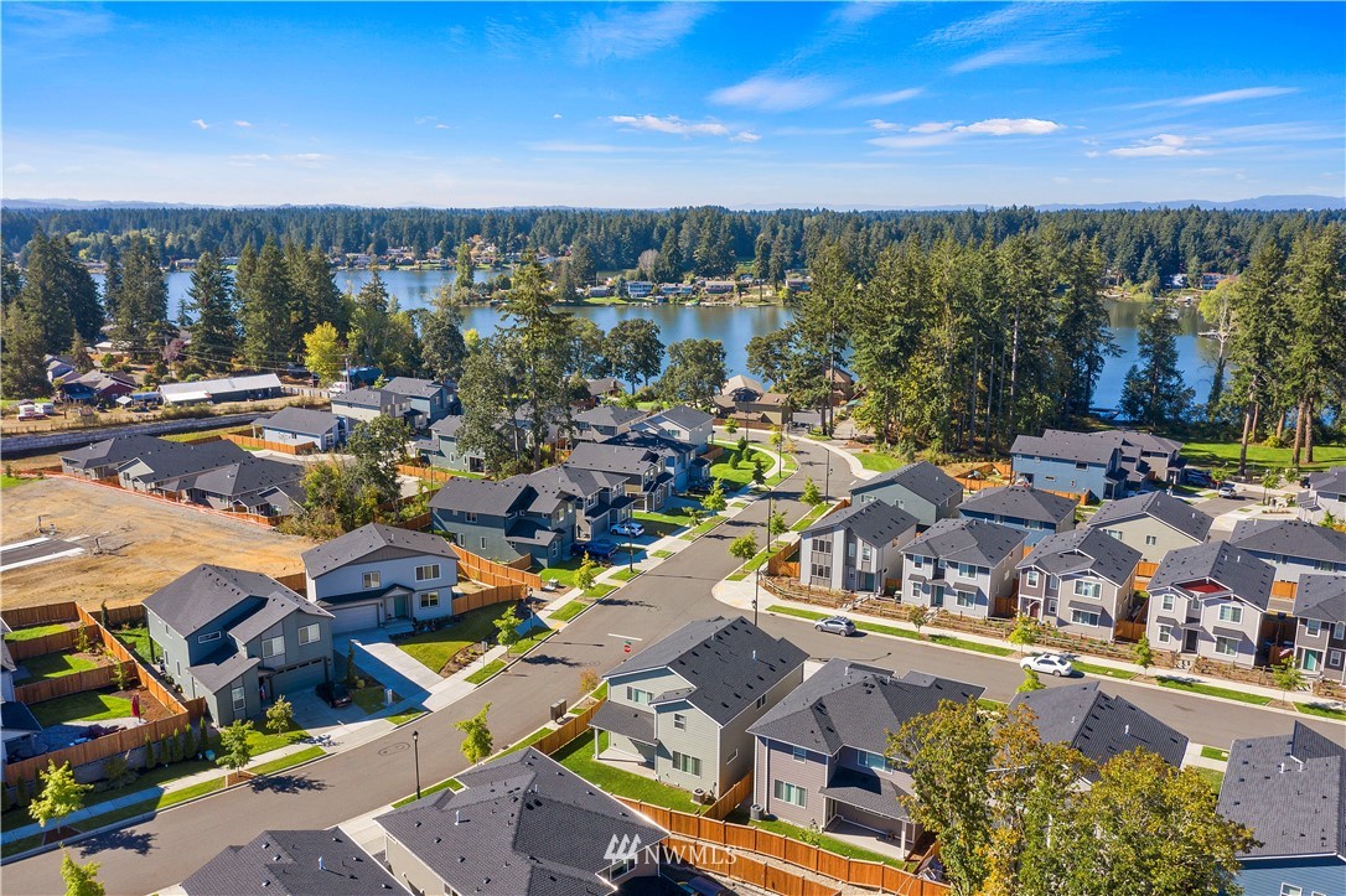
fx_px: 1046
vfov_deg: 46.4
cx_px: 673
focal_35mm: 28
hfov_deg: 65.5
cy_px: 448
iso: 100
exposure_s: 1/400
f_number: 6.3
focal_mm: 10.26
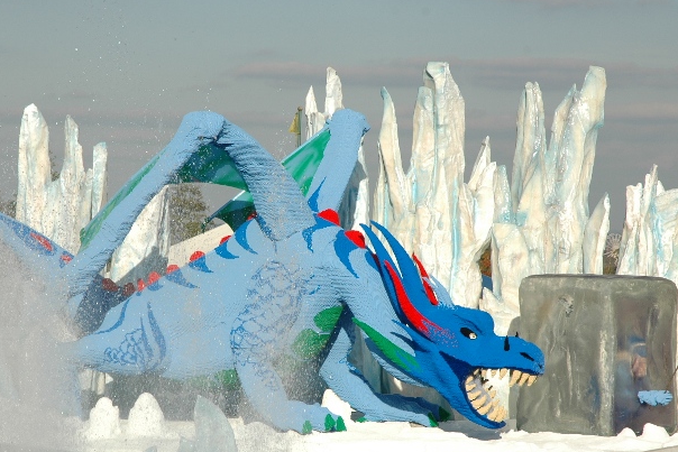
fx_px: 2618
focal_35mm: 139
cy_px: 267
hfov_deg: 14.7
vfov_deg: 9.9
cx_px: 264
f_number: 9
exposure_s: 1/320
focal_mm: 70
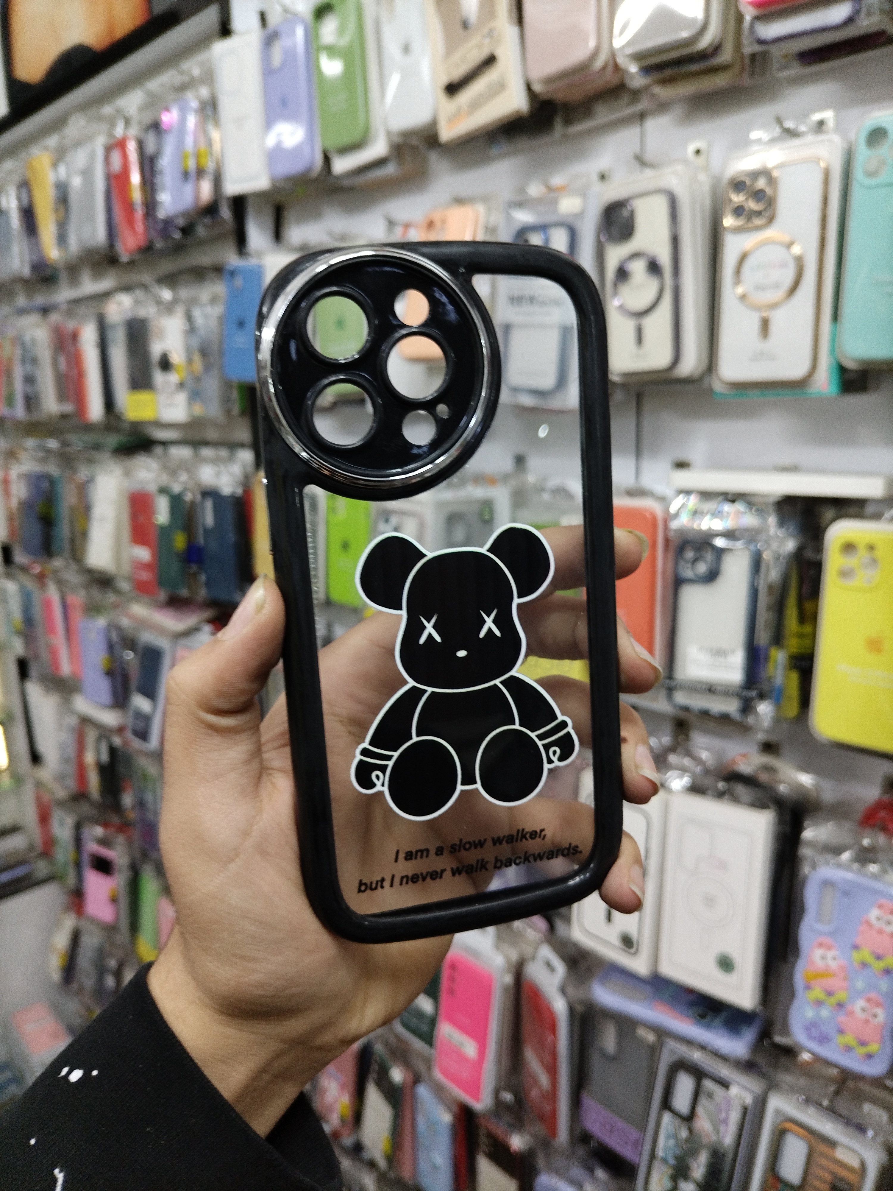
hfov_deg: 53.1
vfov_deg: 67.3
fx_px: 894
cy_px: 596
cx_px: 446
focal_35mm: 26
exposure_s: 1/50
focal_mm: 4.7
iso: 250
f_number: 1.8
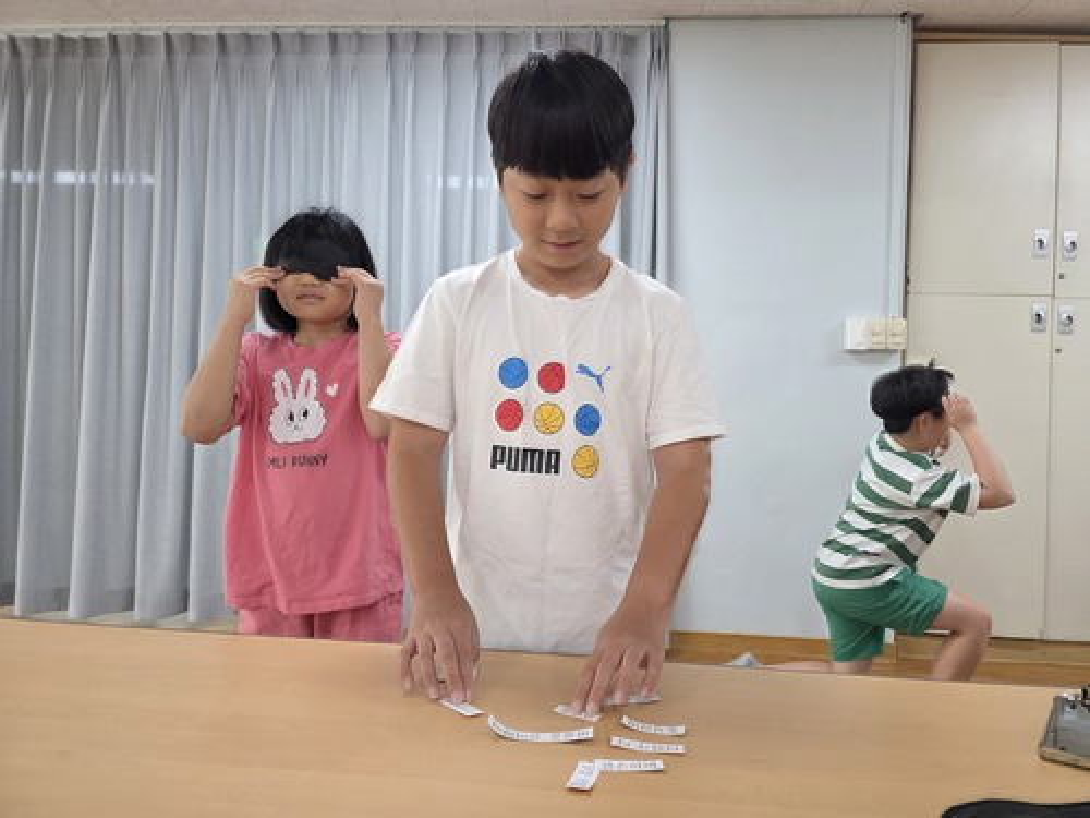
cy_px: 409
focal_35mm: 23
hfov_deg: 73.9
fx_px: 724
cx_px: 545
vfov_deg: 58.9
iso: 320
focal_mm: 6.3
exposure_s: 1/120
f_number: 1.7
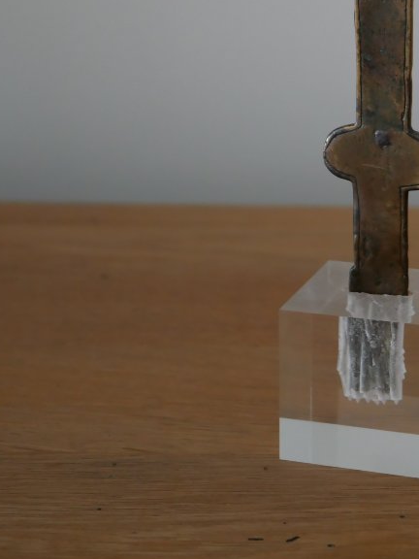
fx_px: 2017
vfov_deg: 15.5
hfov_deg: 11.7
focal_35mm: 125
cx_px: 413
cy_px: 5
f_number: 2.8
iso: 1250
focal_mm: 30
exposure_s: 1/60
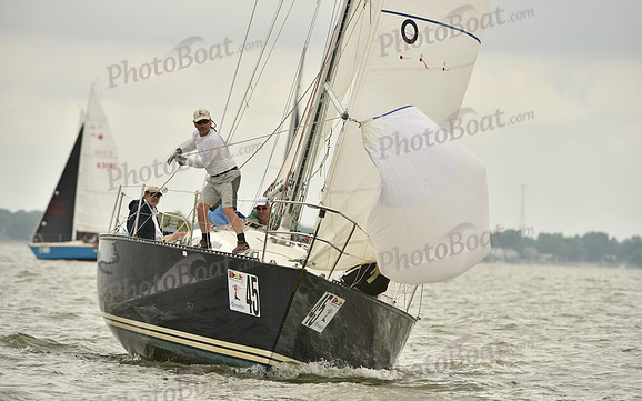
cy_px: 204
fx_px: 6088
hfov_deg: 6.0
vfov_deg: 3.8
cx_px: 321
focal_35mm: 348
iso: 400
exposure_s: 1/800
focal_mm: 340
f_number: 7.1
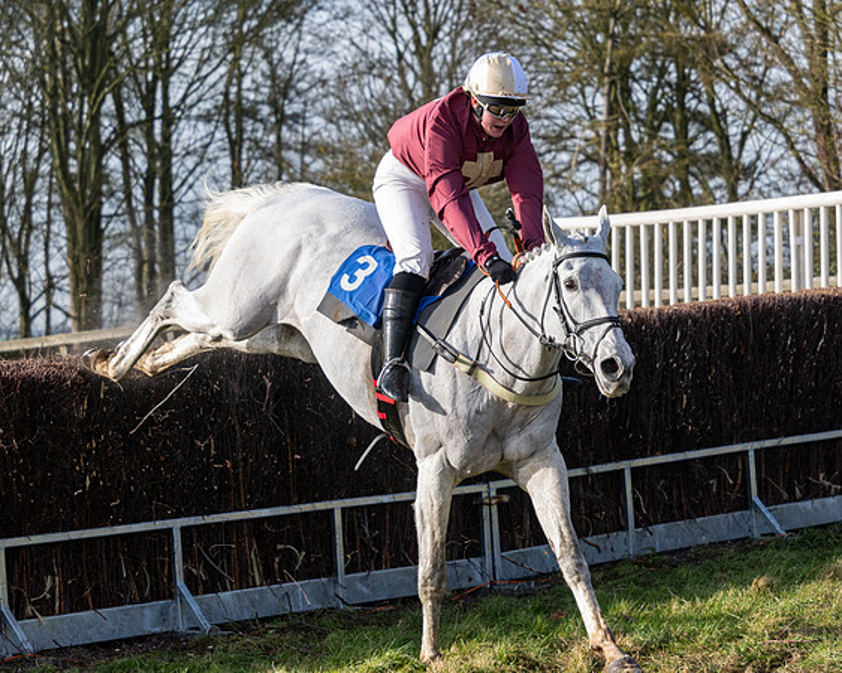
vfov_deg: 12.5
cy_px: 334
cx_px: 471
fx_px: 3060
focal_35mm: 123
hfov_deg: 15.7
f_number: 4
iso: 400
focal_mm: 72
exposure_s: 1/1600
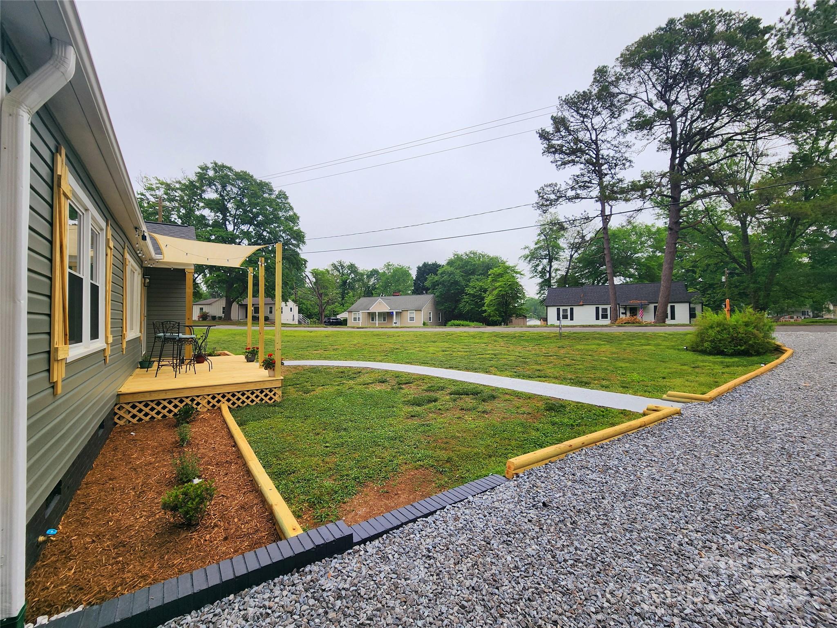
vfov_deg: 89.9
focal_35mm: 13
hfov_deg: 106.2
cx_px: 418
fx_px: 314
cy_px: 314
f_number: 2.2
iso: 50
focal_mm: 2.2
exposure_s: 1/455
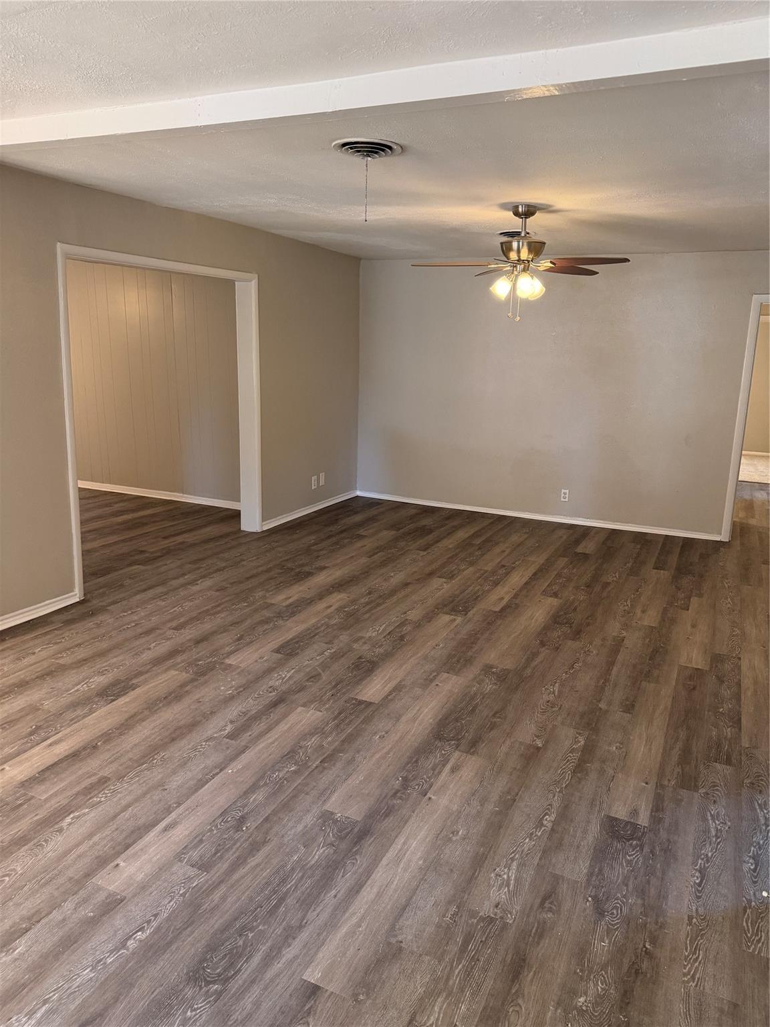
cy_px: 514
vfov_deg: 71.6
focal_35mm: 24
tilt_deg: -12.7
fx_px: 712
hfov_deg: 56.8
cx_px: 385
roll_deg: -1.5
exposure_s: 1/120
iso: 400
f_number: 1.78
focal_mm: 6.76
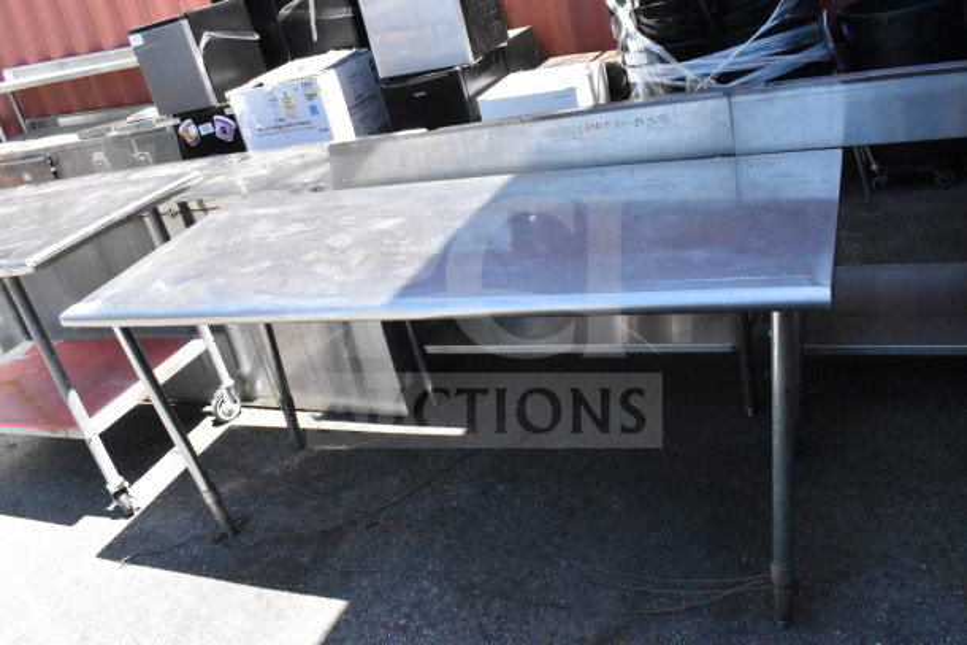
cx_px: 484
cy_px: 322
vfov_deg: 43.6
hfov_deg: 61.9
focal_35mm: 30
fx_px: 806
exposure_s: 1/1000
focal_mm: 20
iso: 6400
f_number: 16
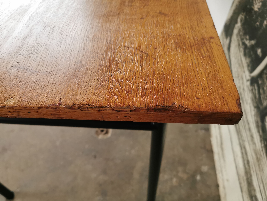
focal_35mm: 27
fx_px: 208
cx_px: 134
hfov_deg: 65.3
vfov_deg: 51.4
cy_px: 100
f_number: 1.6
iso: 200
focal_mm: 5.56
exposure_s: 1/120
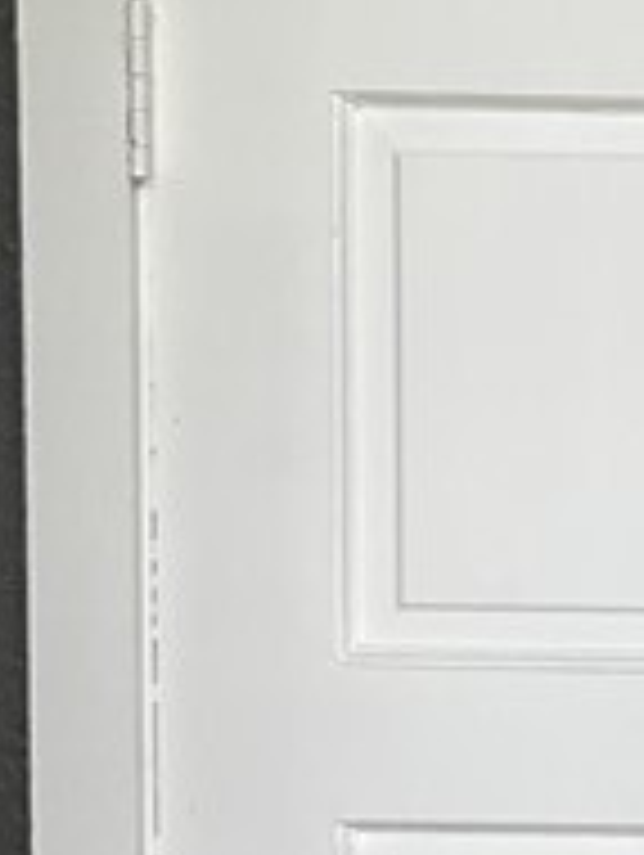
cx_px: 1410
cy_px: 202
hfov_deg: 8.8
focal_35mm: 156
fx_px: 3861
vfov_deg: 12.6
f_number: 1.8
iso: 20
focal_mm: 3
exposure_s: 1/180
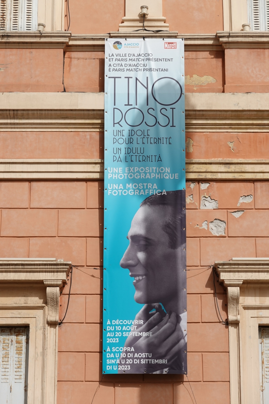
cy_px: 202
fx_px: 1020
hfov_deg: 15.0
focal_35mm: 91
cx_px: 134
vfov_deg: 22.4
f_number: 5
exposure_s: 1/1000
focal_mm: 33.33
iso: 100
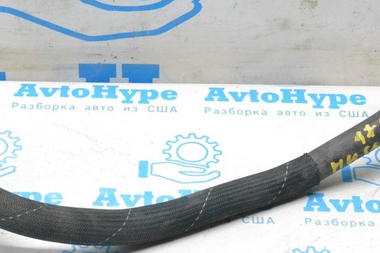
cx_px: 192
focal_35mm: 116
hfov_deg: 17.6
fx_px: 1225
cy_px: 103
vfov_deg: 11.8
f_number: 9
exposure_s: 1/160
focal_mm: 42
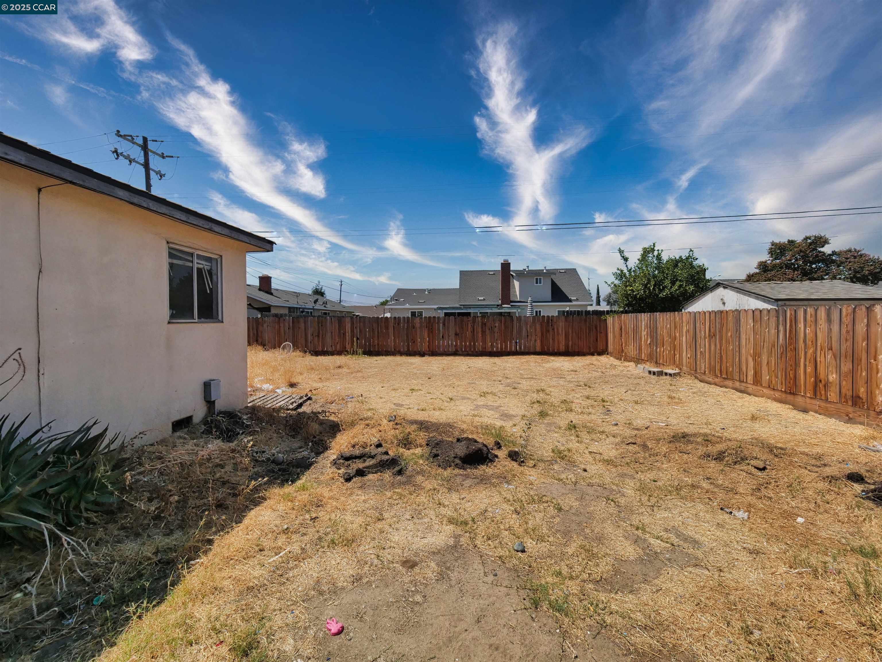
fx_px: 357
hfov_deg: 102.1
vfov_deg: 85.7
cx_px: 441
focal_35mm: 14
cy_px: 331
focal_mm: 7
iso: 250
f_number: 6.3
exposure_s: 1/1600
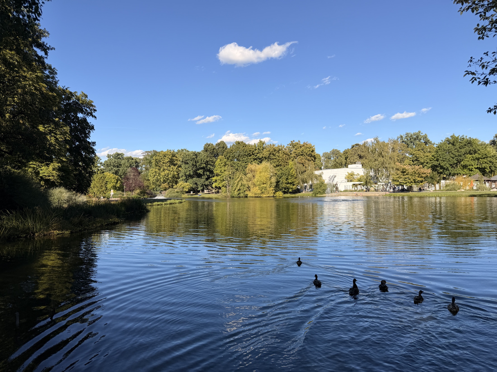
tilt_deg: +1.8
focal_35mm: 24
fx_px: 345
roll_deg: +1.3
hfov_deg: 71.6
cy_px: 186
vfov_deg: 56.8
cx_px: 248
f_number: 1.78
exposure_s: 1/3953
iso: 80
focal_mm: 6.76
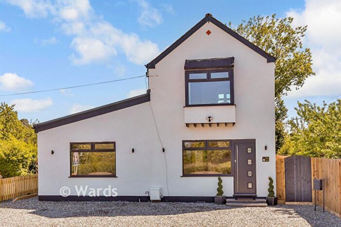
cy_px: 114
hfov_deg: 61.9
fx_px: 284
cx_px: 170
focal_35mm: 30
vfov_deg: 43.6
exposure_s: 1/400
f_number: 10
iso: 500
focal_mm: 20
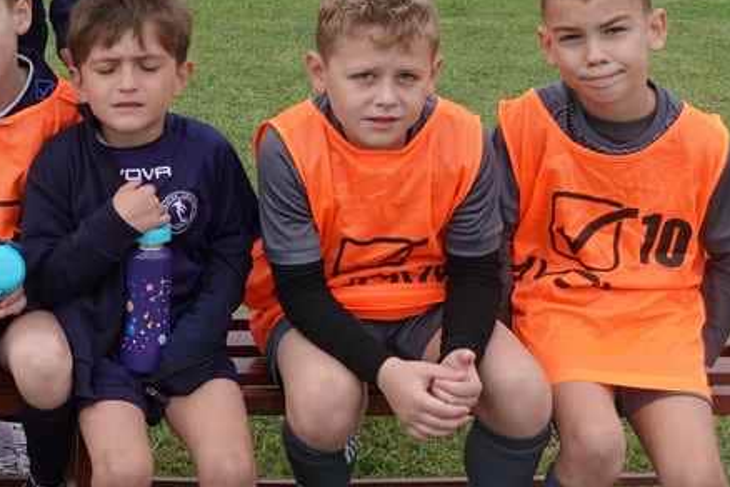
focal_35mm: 85
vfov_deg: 15.9
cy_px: 88
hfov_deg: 22.3
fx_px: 1723
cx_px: -120
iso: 125
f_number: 2.8
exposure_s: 1/640
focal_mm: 12.04
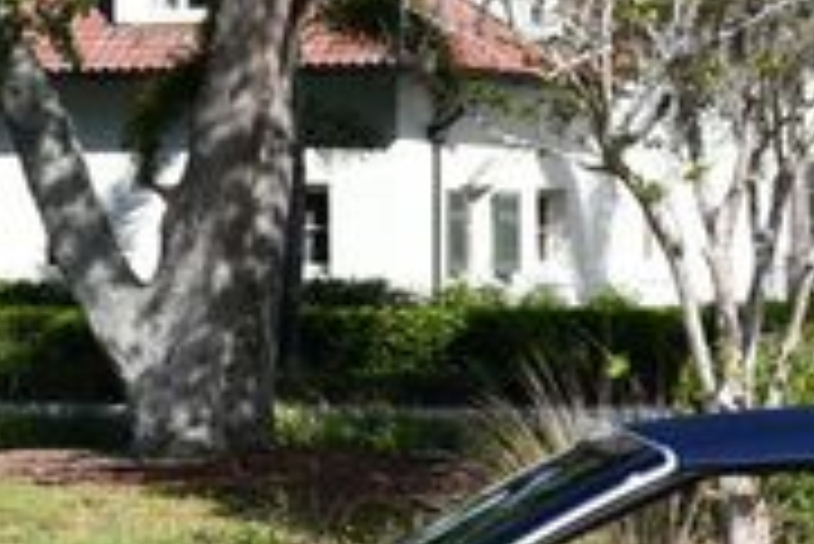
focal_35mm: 170
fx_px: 3847
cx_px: 756
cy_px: 405
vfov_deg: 8.1
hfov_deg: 12.0
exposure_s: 1/250
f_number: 8
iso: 110
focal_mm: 24
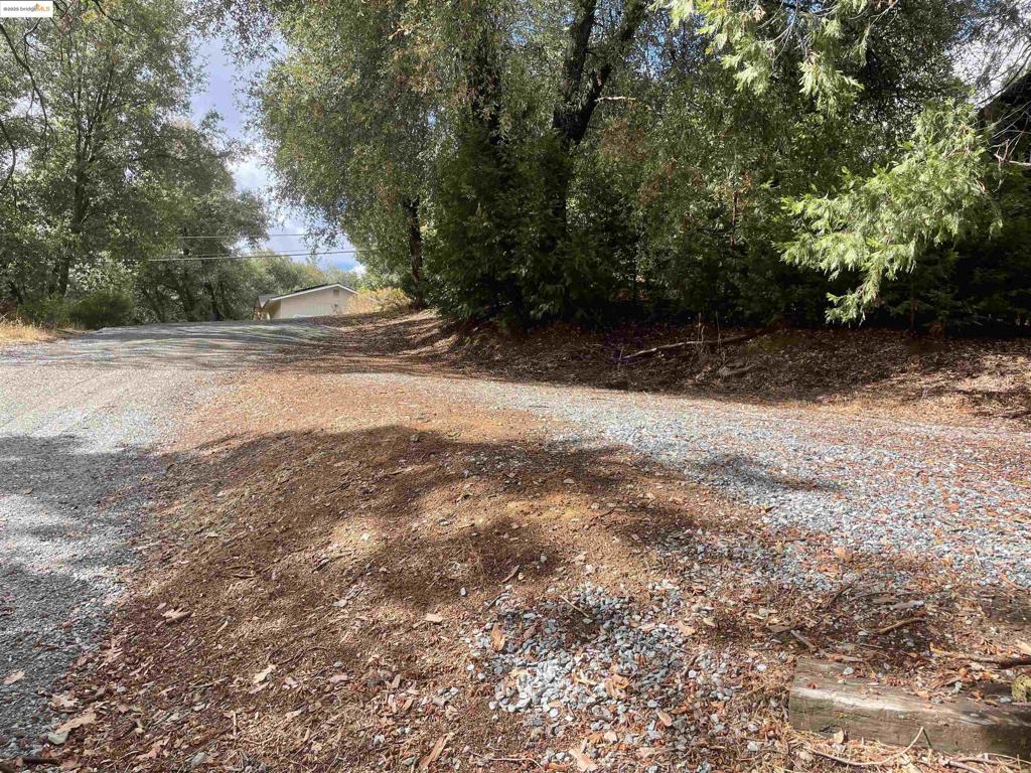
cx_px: 516
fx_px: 774
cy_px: 386
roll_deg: -2.0
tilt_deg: +1.5
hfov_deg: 67.3
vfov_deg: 53.1
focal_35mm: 26
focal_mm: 4.2
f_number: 1.6
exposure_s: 1/818
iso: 32
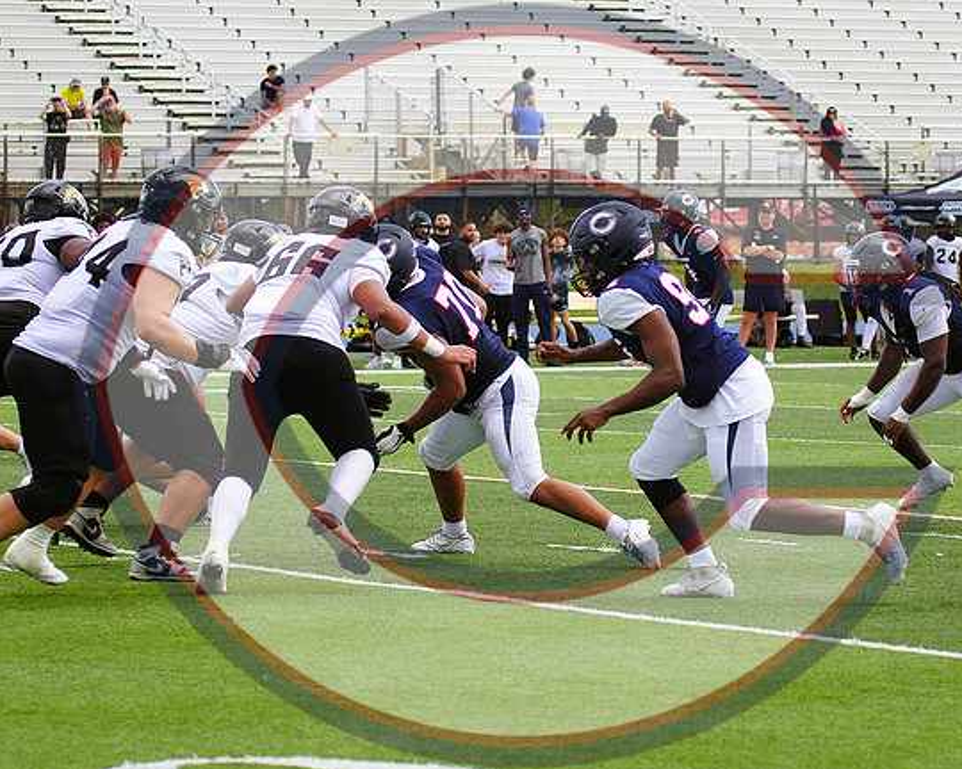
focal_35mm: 149
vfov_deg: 10.4
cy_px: 385
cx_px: 515
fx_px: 4242
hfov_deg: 12.9
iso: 200
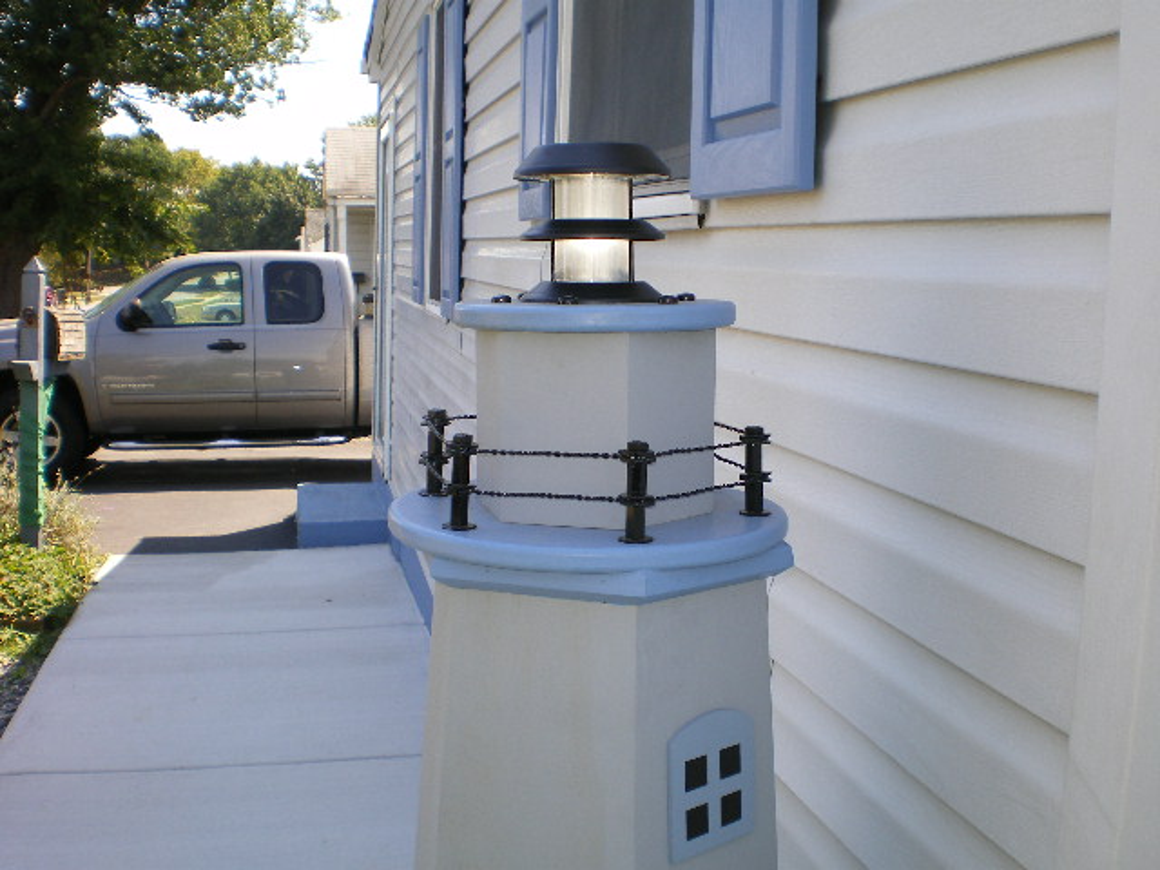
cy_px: 435
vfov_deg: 37.7
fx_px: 1273
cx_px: 580
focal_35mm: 38
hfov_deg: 49.0
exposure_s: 1/125
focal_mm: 6.3
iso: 64
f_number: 4.6
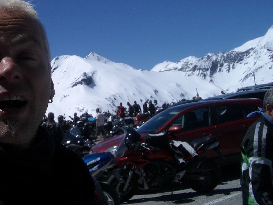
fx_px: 426
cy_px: 55
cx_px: 80
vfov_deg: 26.7
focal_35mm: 54
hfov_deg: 35.0
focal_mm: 5.8
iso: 50
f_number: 4.3
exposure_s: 1/2000
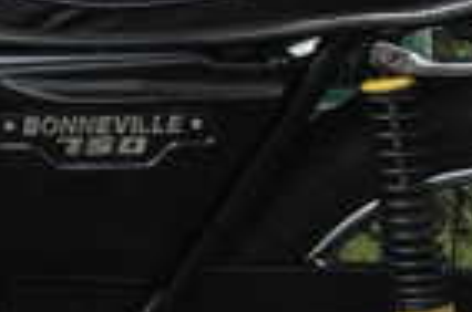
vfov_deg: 2.7
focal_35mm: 507
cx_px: -223
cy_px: 41
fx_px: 6632
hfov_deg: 4.1
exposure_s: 1/250
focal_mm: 60
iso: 800
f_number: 8
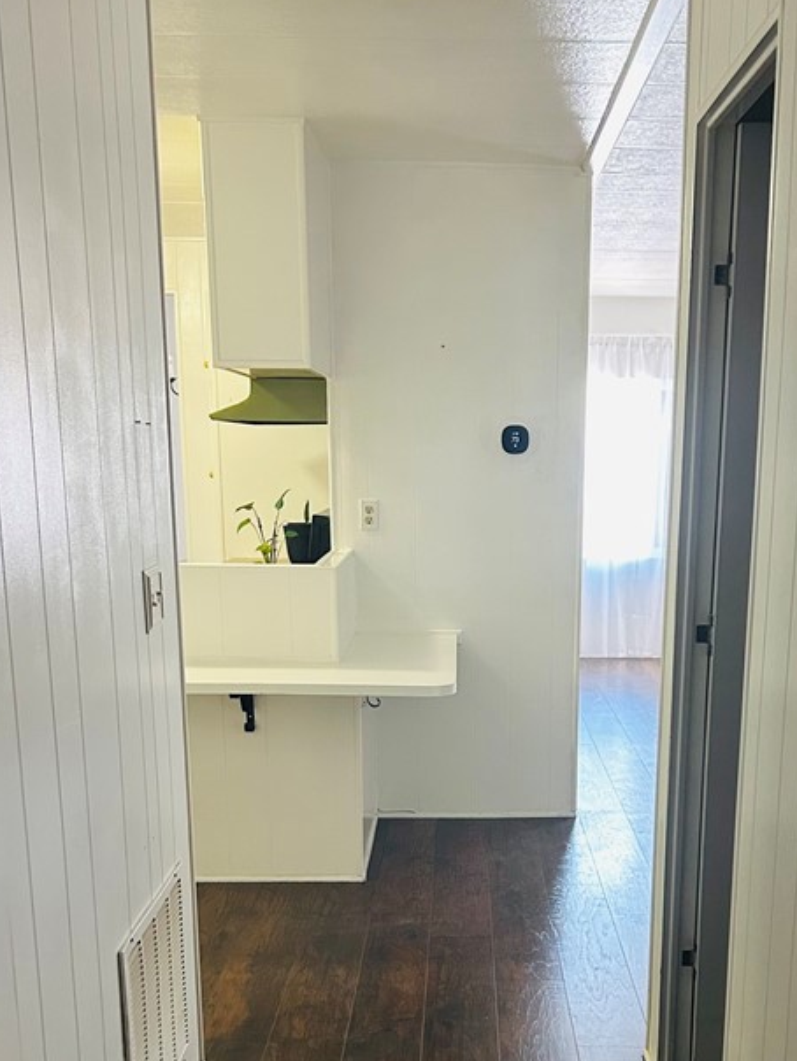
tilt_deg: -14.4
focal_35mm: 44
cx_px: 509
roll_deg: -0.4
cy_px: 794
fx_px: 1350
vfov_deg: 41.7
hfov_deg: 32.7
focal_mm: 5.7
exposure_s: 1/60
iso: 320
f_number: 1.5
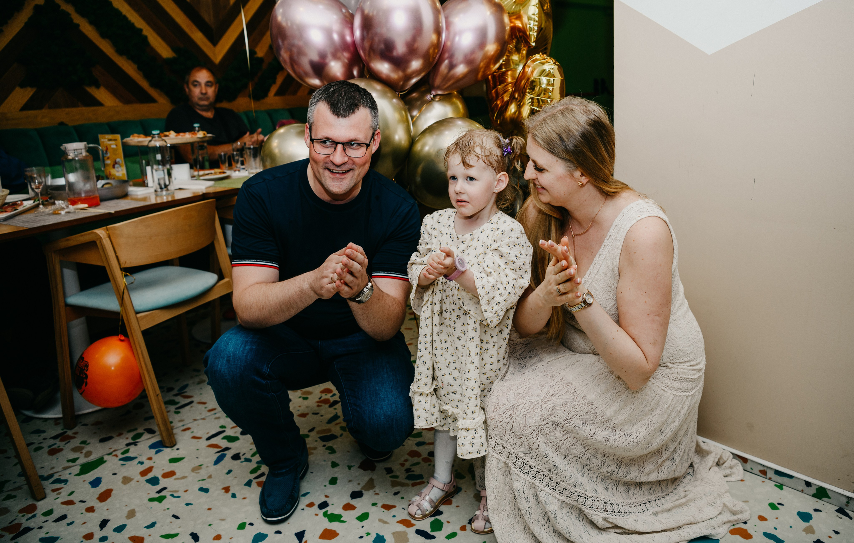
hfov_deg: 68.0
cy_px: 229
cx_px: 471
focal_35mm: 27
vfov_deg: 46.4
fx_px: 631
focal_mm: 24
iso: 160
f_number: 3.2
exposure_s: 1/160
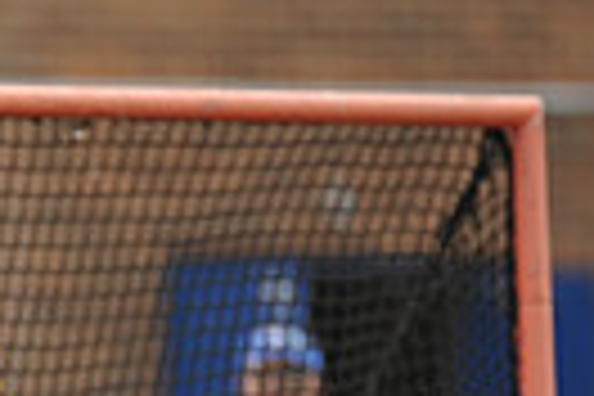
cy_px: 742
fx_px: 27553
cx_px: -472
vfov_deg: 0.8
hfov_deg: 1.2
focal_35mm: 1670
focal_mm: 380
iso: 800
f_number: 4
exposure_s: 1/1600
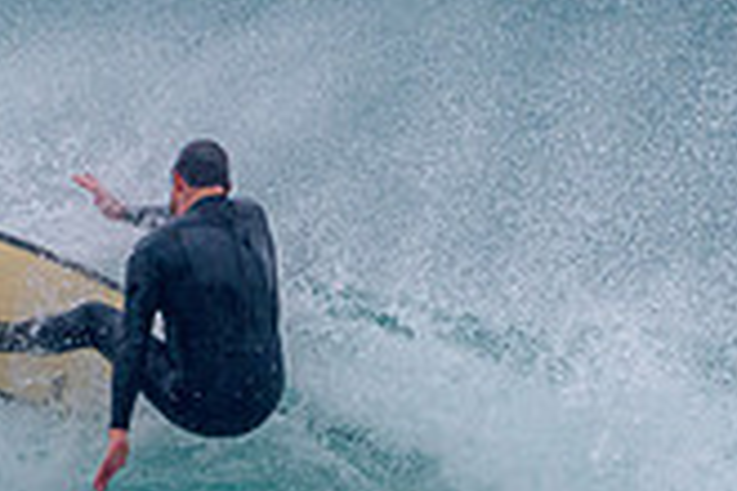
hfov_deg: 1.0
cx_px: 0
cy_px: 609
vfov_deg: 0.6
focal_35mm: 2157
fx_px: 44155
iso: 1000
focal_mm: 500
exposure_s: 1/2000
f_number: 5.6
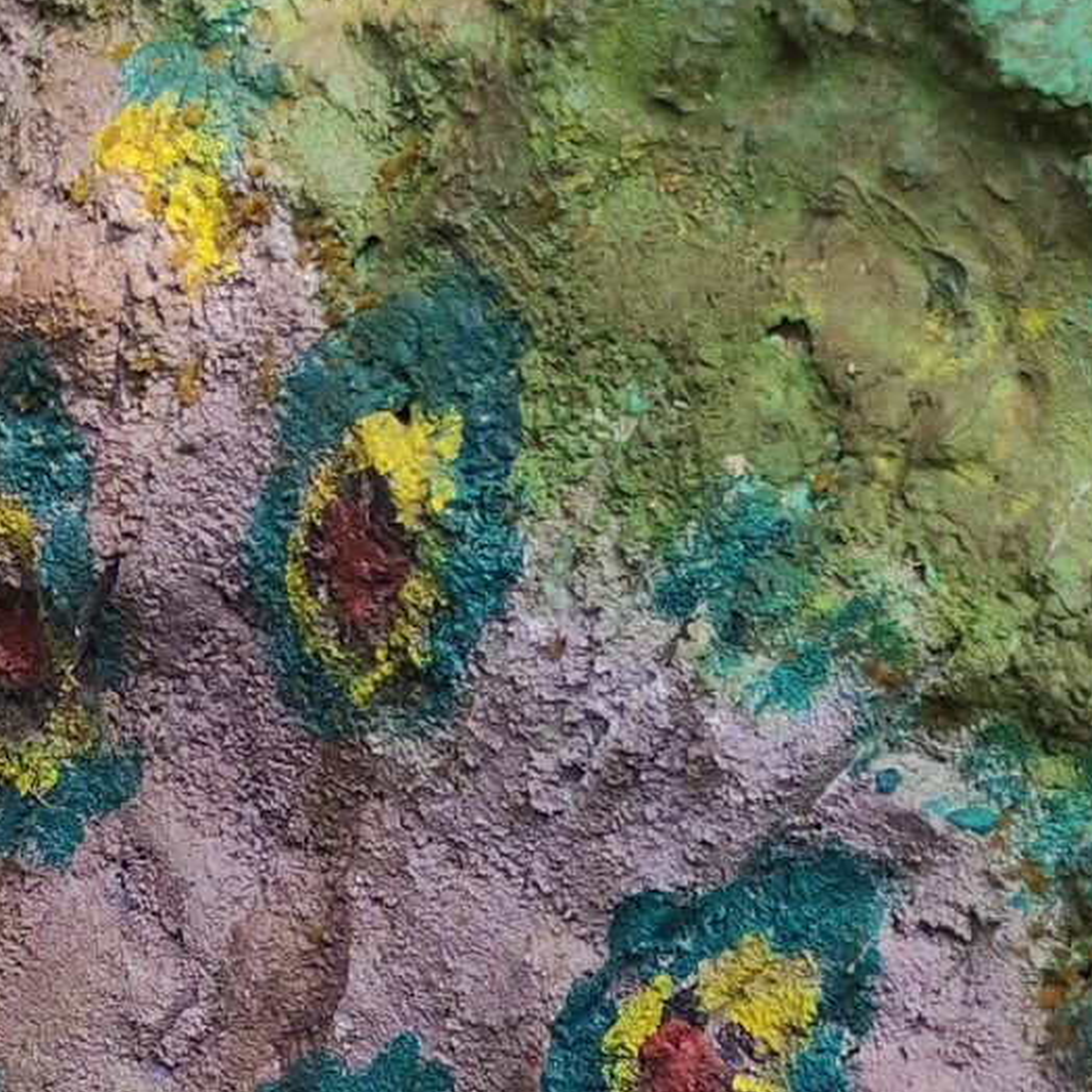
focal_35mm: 108
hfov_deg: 15.6
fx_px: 3855
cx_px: -177
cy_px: 1892
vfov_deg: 14.4
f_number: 1.89
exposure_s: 1/438
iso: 100
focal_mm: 5.43
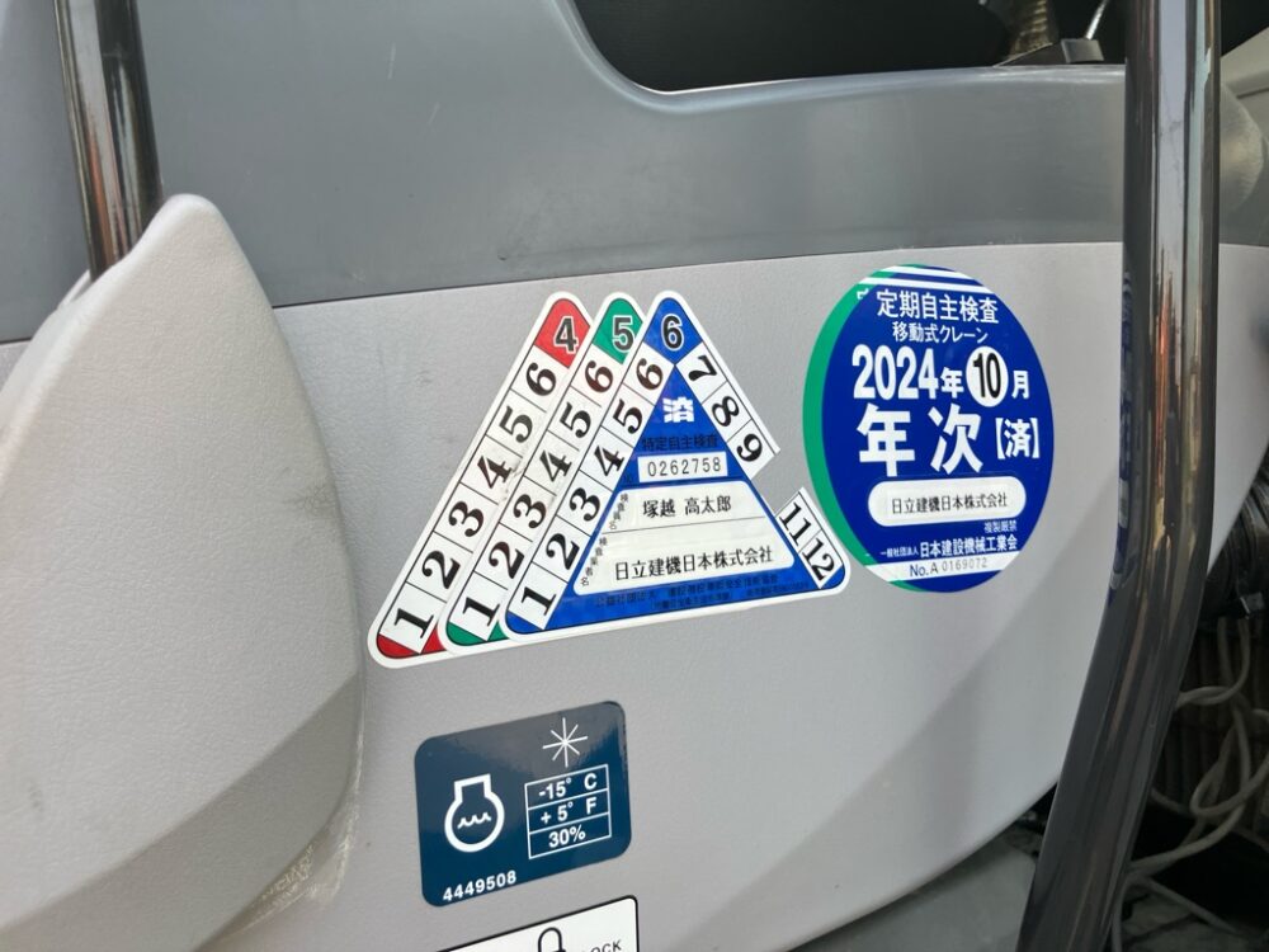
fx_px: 1026
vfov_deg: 49.7
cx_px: 634
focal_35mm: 28
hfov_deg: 63.4
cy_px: 476
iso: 25
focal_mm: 3.99
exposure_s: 1/205
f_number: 1.8
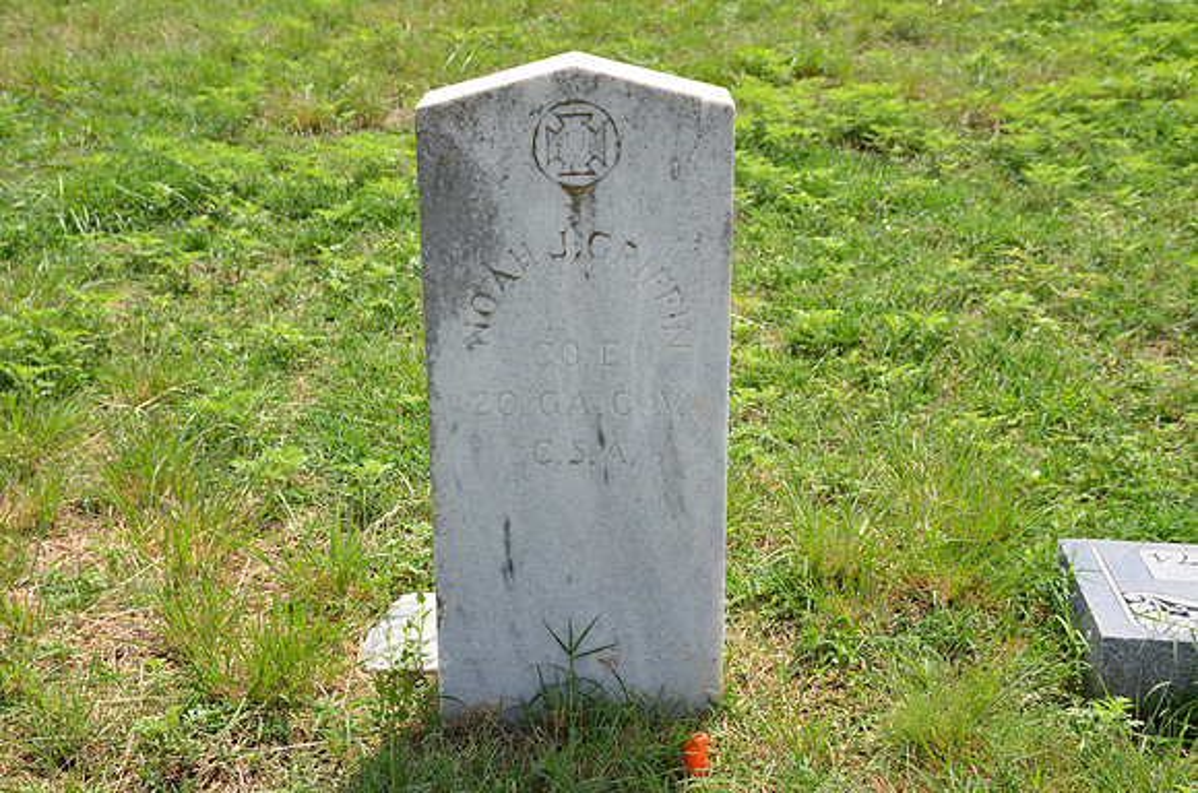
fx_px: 1743
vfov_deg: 25.6
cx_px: 599
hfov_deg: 37.9
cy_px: 396
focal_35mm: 52
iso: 110
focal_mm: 35
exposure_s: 1/250
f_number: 8
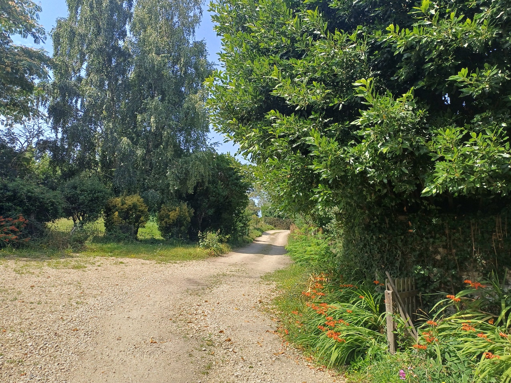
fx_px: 369
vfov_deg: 54.9
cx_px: 256
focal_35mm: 25
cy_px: 192
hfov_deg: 69.4
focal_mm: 4.65
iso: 50
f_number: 1.8
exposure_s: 1/756
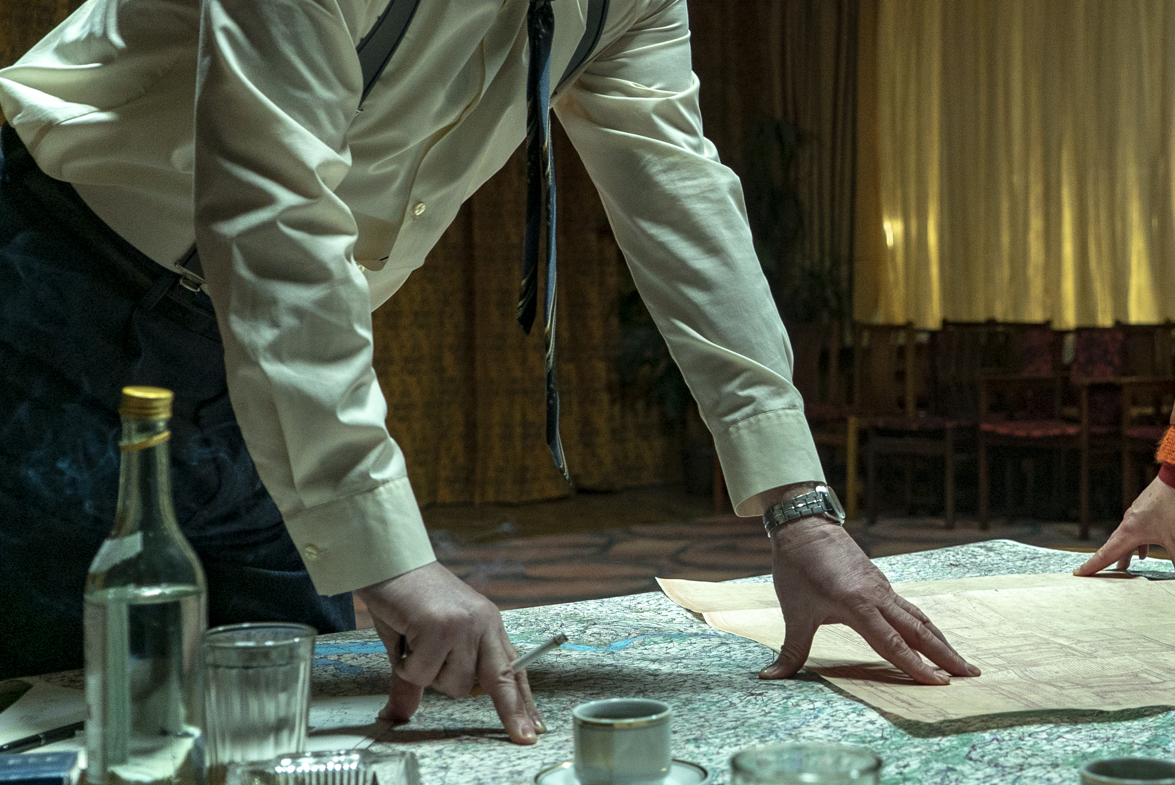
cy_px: 188
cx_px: 906
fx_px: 1992
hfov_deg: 32.2
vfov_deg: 22.1
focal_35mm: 61
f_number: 4
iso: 2500
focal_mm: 35
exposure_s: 1/60
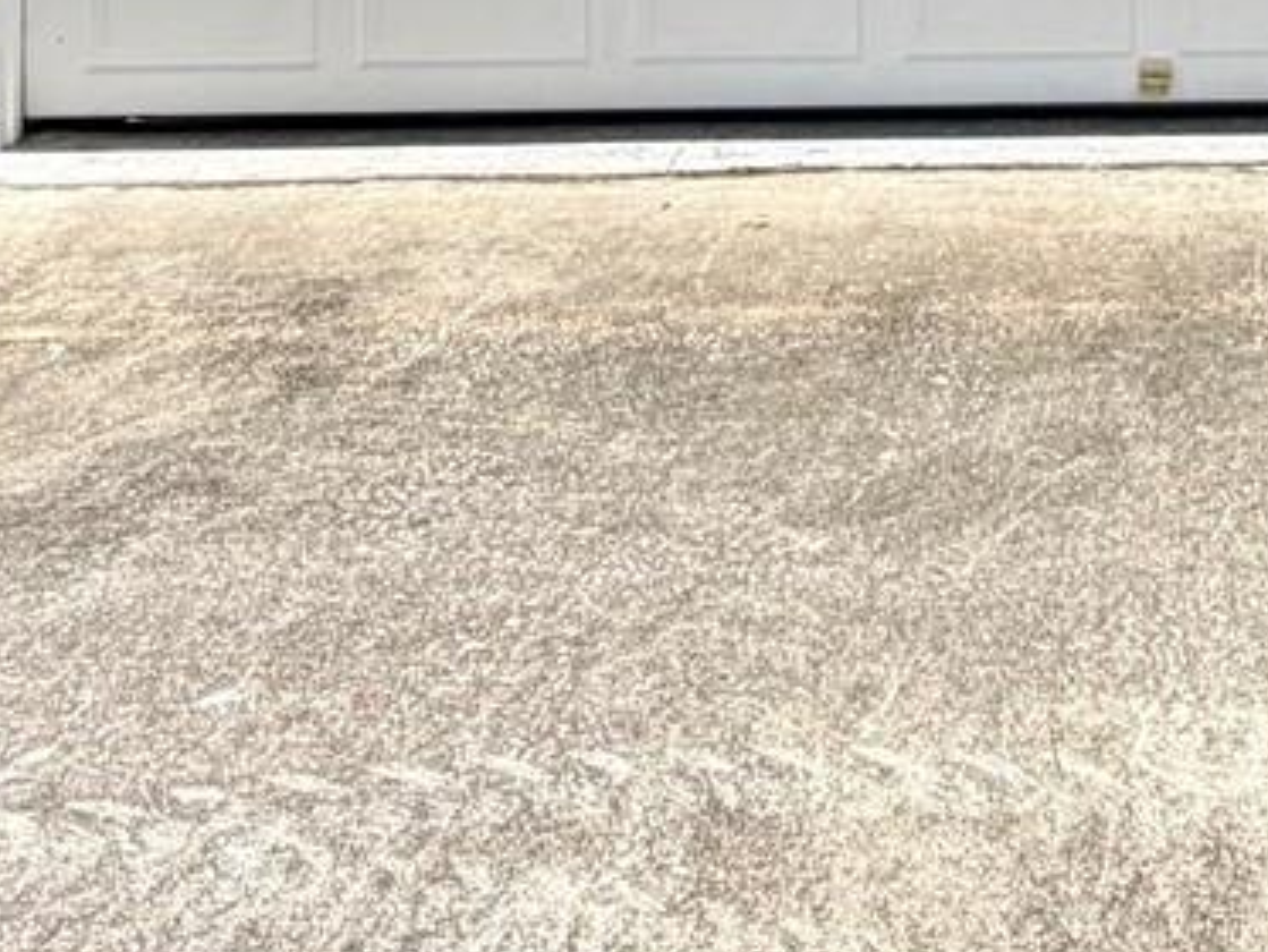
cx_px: 1156
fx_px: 2199
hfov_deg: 30.7
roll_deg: +0.1
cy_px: -660
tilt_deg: +1.4
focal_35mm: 60
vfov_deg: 19.5
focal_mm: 2.22
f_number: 2.2
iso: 25
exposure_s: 1/770
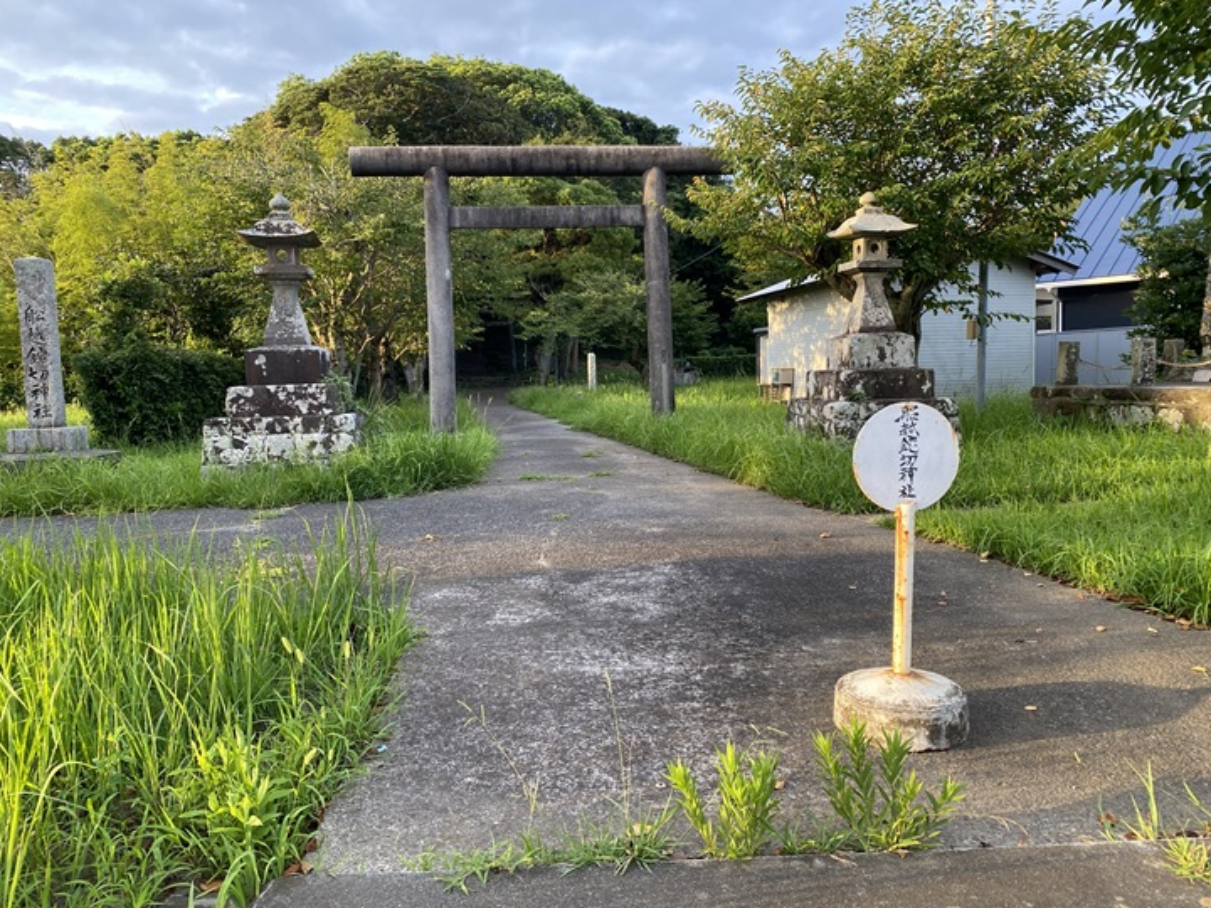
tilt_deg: -5.9
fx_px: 910
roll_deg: +2.6
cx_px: 606
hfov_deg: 67.3
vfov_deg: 53.1
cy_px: 454
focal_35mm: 26
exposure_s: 1/122
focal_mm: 4.25
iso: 40
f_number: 1.8
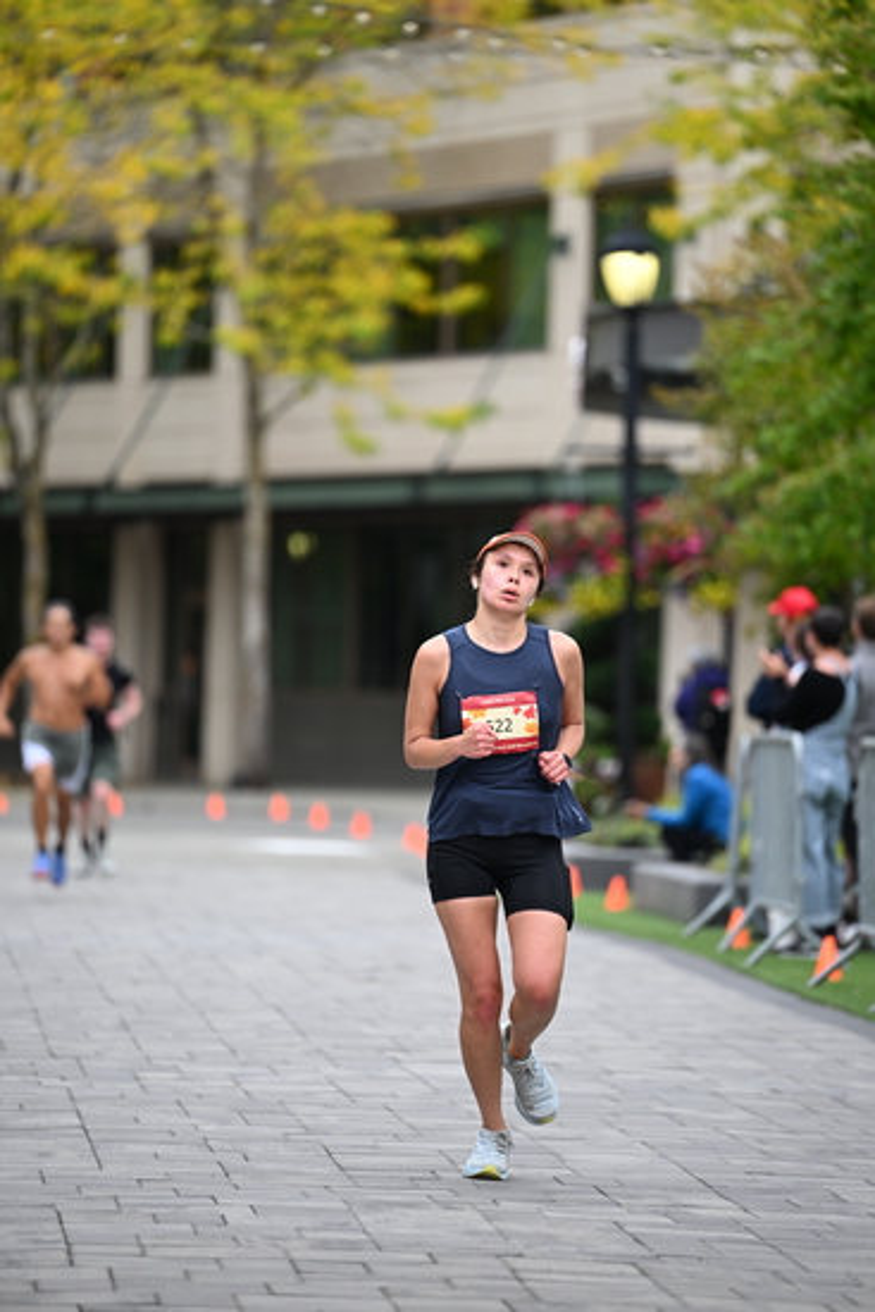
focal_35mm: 200
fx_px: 7287
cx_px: 438
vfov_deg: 10.3
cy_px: 656
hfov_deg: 6.9
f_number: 2.8
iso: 640
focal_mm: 200
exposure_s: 1/2000
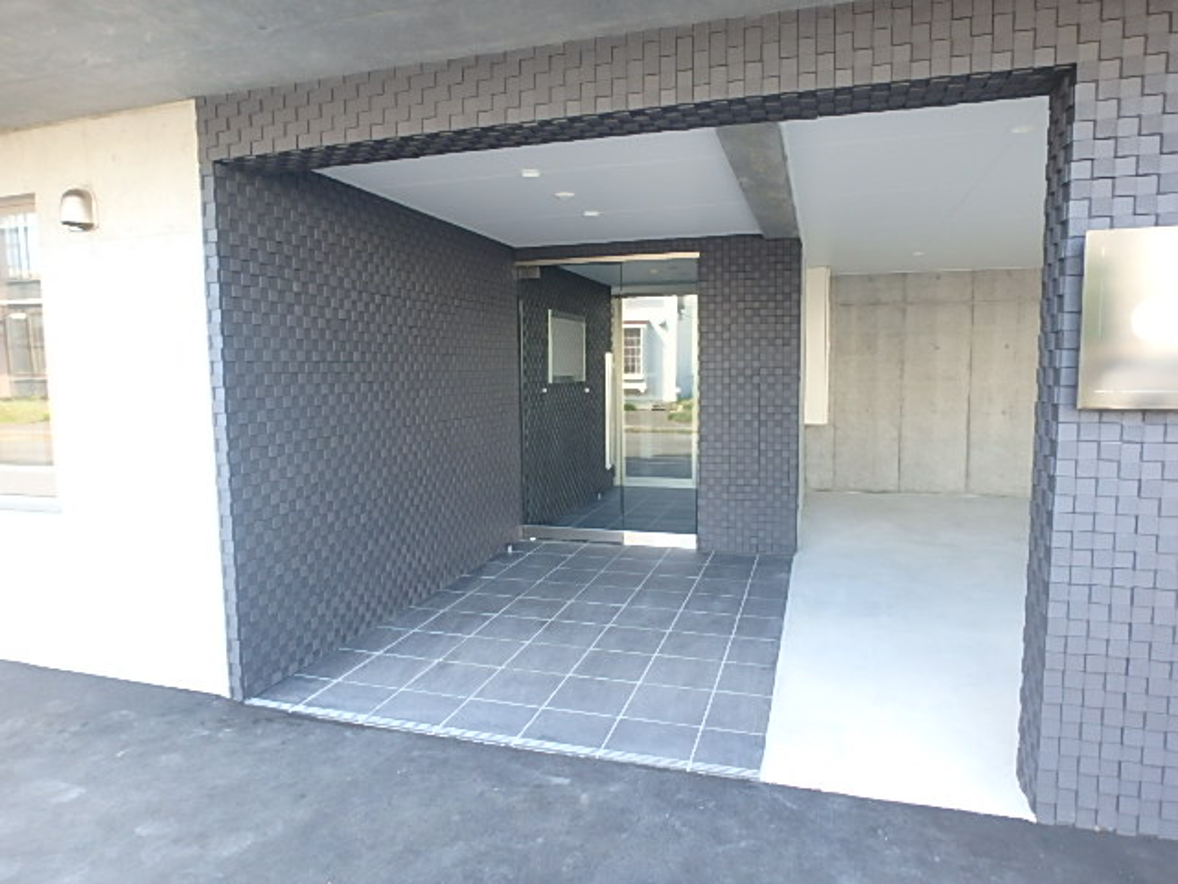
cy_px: 442
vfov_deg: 63.4
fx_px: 715
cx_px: 589
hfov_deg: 79.0
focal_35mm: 21
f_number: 3.5
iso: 200
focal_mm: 3.7
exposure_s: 1/40
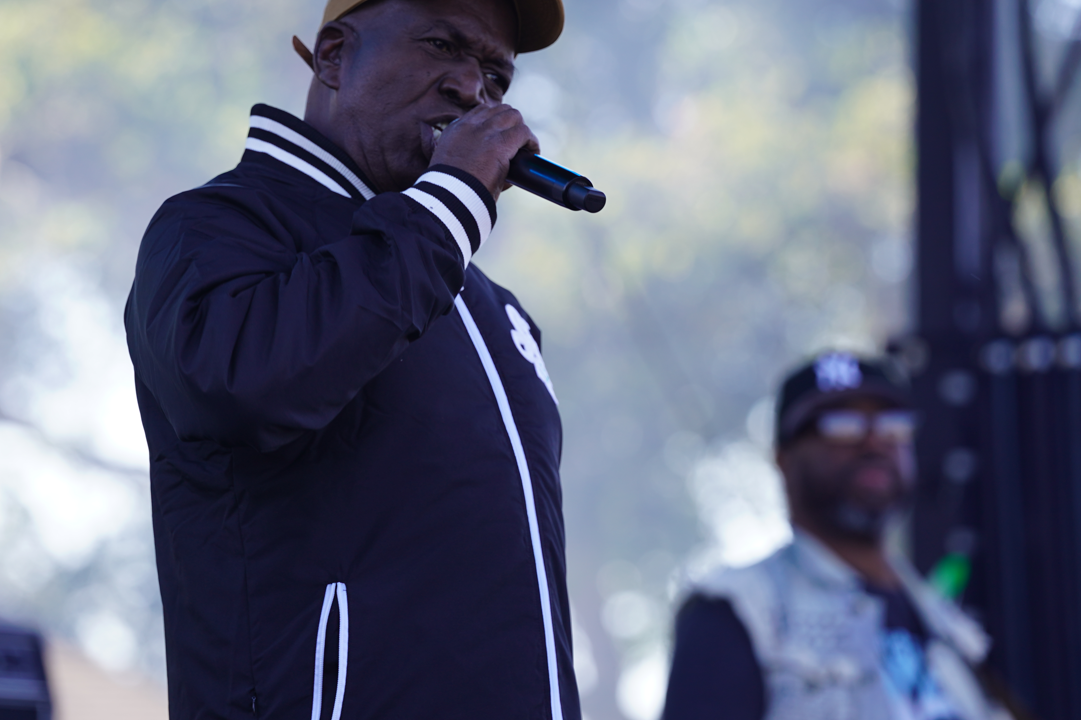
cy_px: 234
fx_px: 8797
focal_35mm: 293
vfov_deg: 4.7
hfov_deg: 7.0
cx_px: 379
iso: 125
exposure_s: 1/250
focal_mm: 200
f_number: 4
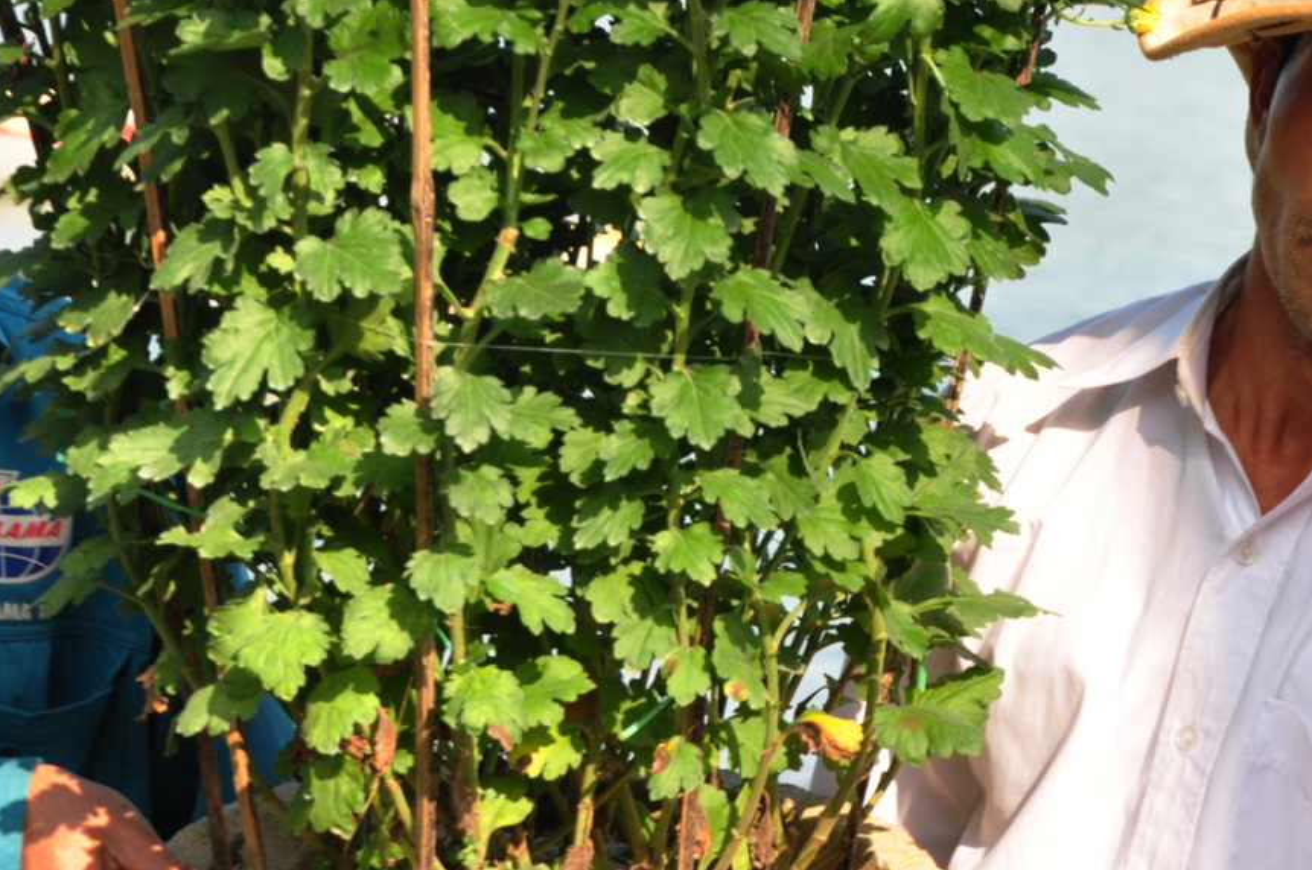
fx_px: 9504
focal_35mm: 261
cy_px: 227
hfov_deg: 7.9
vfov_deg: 5.2
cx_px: 534
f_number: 5.3
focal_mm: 75
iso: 200
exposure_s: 1/160
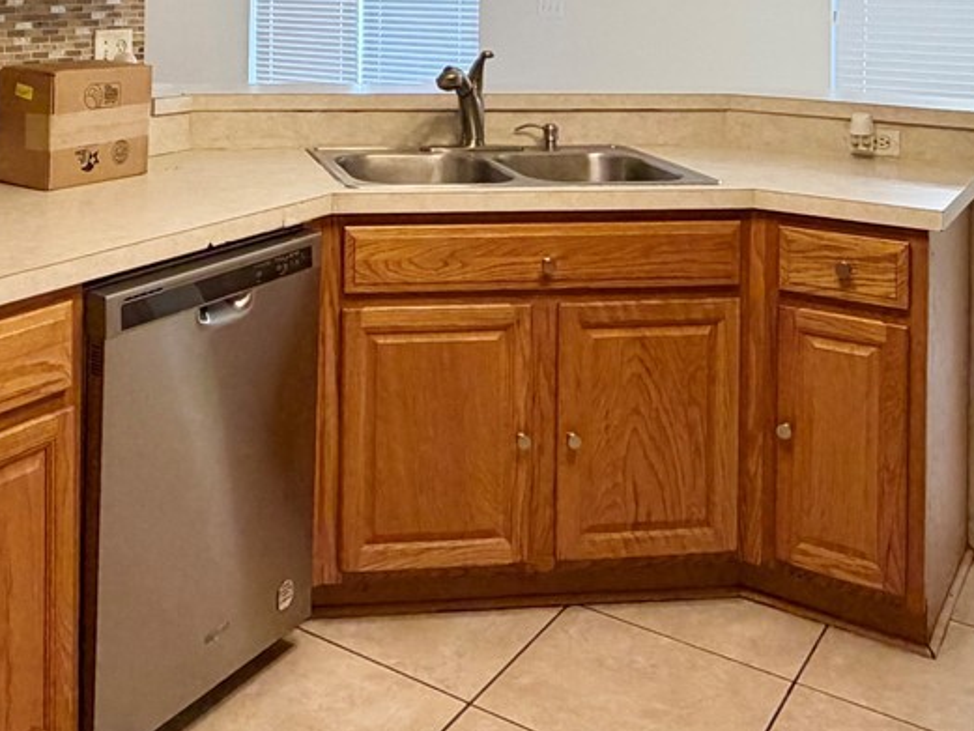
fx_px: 1210
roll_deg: -0.4
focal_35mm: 43
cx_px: 282
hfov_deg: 42.9
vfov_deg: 30.9
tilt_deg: -0.7
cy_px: -19
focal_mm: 2.22
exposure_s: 1/120
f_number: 2.2
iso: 250
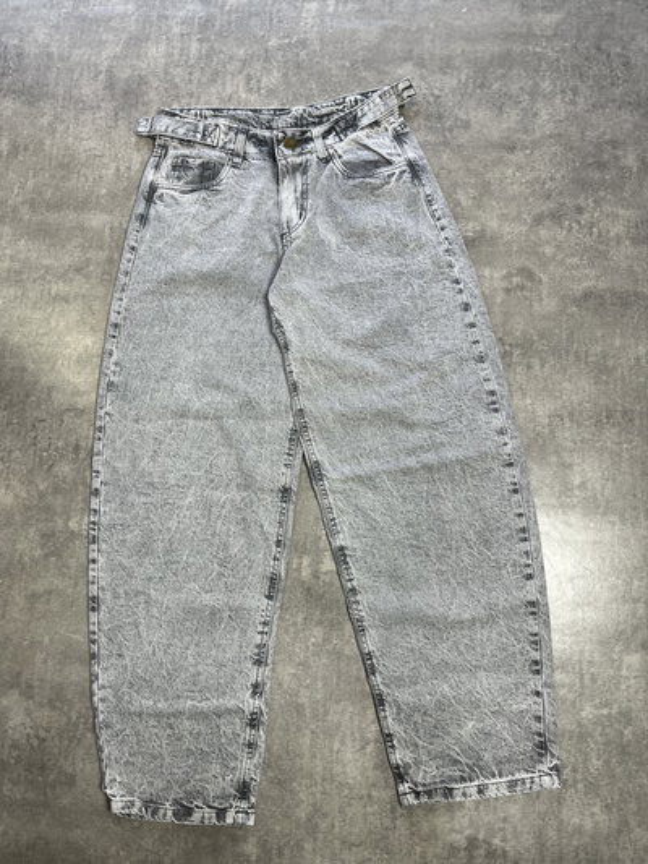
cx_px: 324
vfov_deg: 67.3
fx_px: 649
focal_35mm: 26
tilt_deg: -78.1
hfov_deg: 53.1
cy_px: 432
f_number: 1.6
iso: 32
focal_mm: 5.1
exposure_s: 1/108
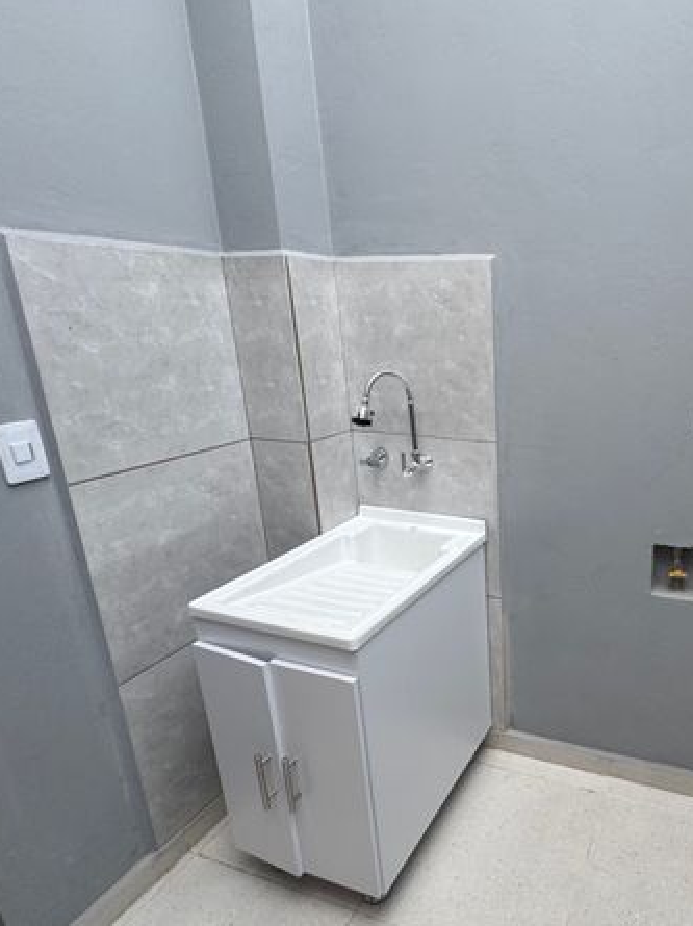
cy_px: 464
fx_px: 561
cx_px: 580
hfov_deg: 57.3
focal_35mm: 21
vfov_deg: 79.0
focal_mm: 2.22
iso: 64
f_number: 2.2
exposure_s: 1/99
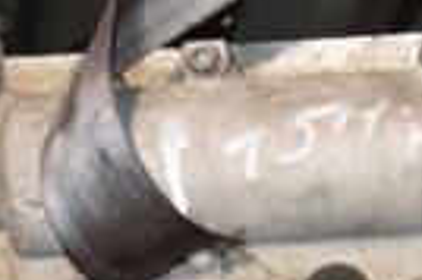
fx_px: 1885
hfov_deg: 12.6
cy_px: 223
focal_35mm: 161
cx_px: 435
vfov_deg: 8.5
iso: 800
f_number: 5
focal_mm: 24
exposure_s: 1/60
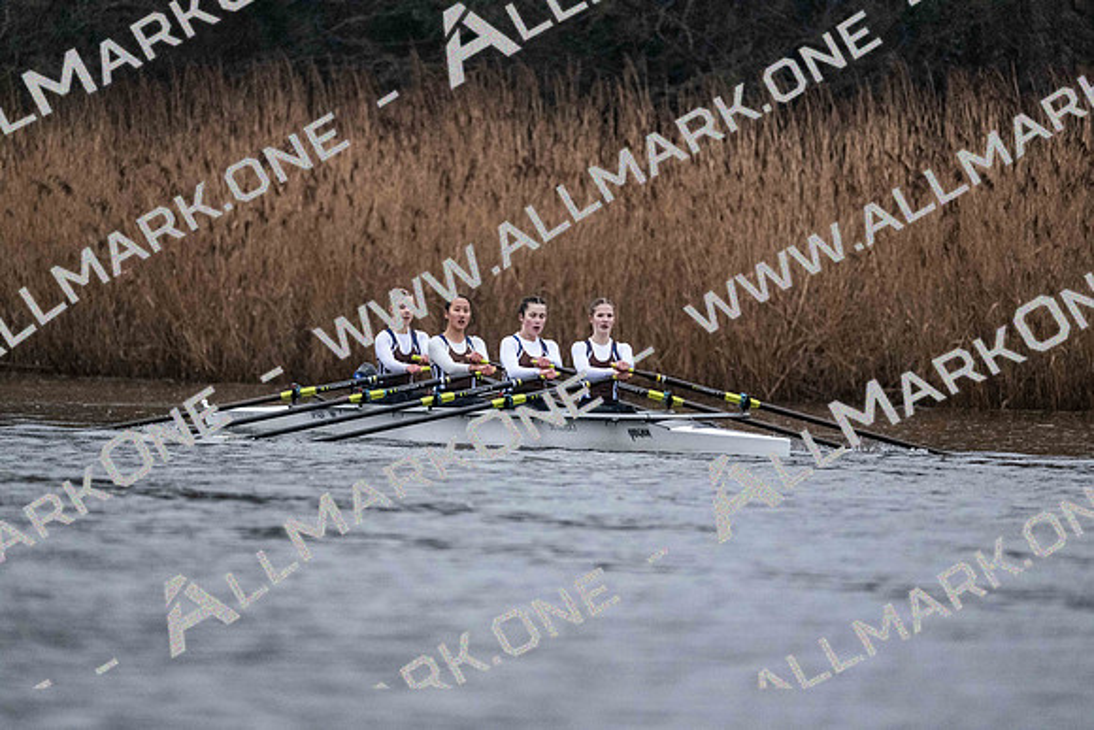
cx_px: 547
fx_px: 12158
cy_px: 365
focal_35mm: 400
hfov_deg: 5.2
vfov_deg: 3.4
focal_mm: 400
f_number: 4.5
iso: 7200
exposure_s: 1/1600
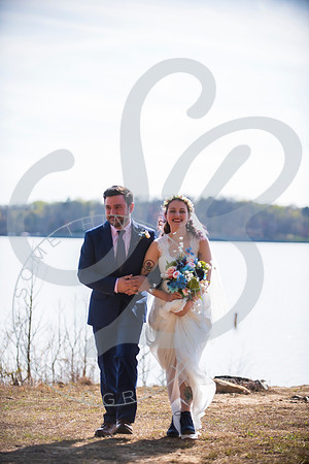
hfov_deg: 13.0
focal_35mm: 105
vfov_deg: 19.5
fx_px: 1352
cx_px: 154
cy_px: 232
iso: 100
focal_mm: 105
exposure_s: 1/800
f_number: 2.8
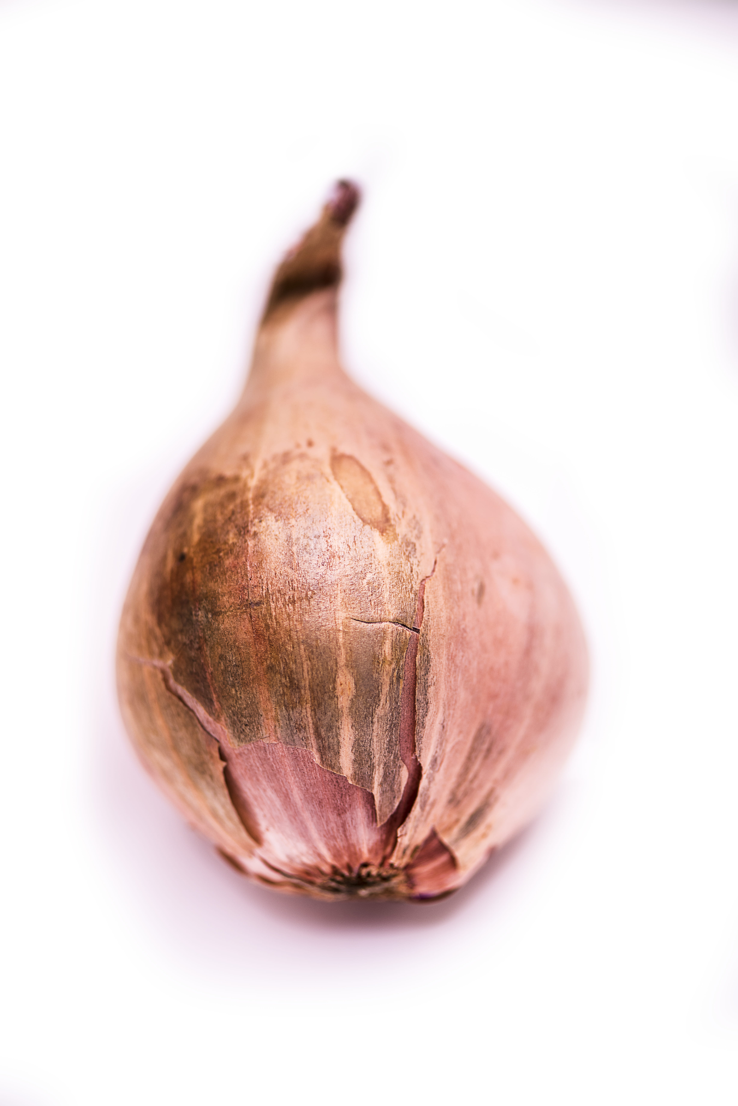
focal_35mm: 105
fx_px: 3226
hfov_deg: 13.1
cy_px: 553
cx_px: 369
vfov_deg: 19.5
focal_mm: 105
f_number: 3.2
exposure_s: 1/500
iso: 160
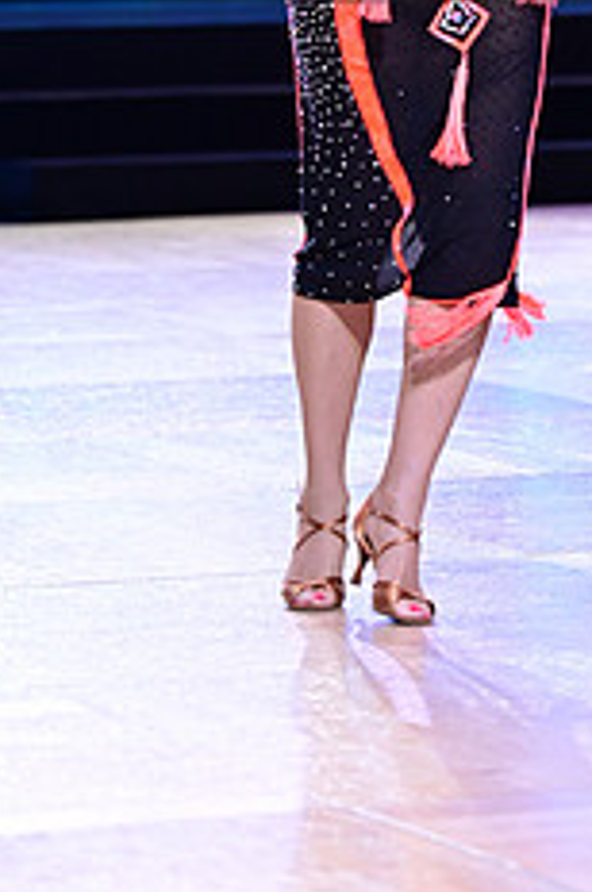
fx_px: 5814
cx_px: 680
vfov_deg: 8.7
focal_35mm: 235
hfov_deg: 5.8
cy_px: -123
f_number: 2.8
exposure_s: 1/400
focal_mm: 94
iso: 1600
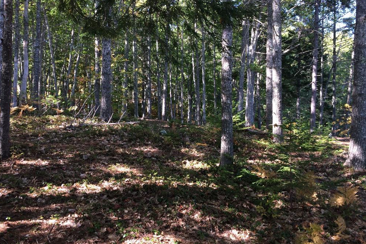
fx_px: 315
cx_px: 179
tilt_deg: +0.4
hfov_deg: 60.3
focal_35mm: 31
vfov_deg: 42.3
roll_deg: +0.3
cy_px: 121
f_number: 2.2
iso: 40
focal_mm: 4.15
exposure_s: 1/120
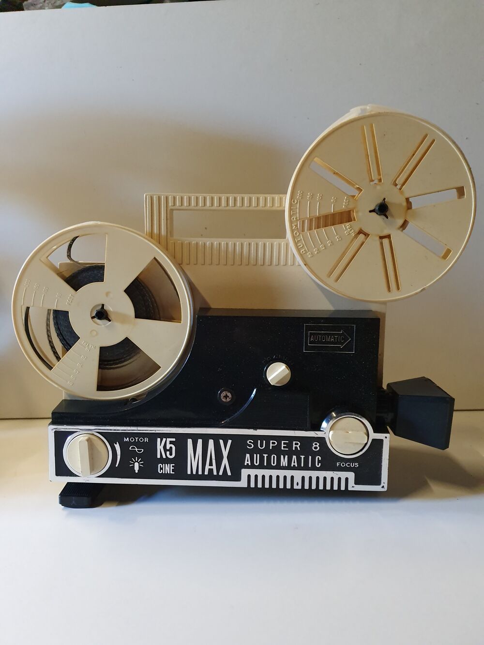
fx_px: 485
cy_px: 322
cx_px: 242
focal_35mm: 26
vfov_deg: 67.3
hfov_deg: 53.1
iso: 640
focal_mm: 4.32
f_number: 1.5
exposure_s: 1/50
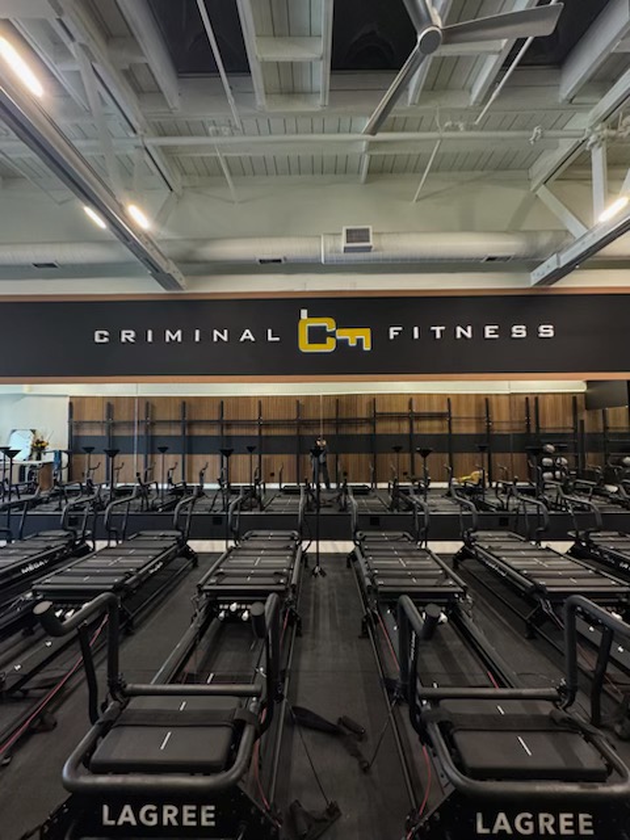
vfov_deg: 102.1
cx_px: 315
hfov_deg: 85.7
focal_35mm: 14
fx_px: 340
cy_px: 420
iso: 640
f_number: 2.2
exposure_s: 1/60
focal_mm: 2.22
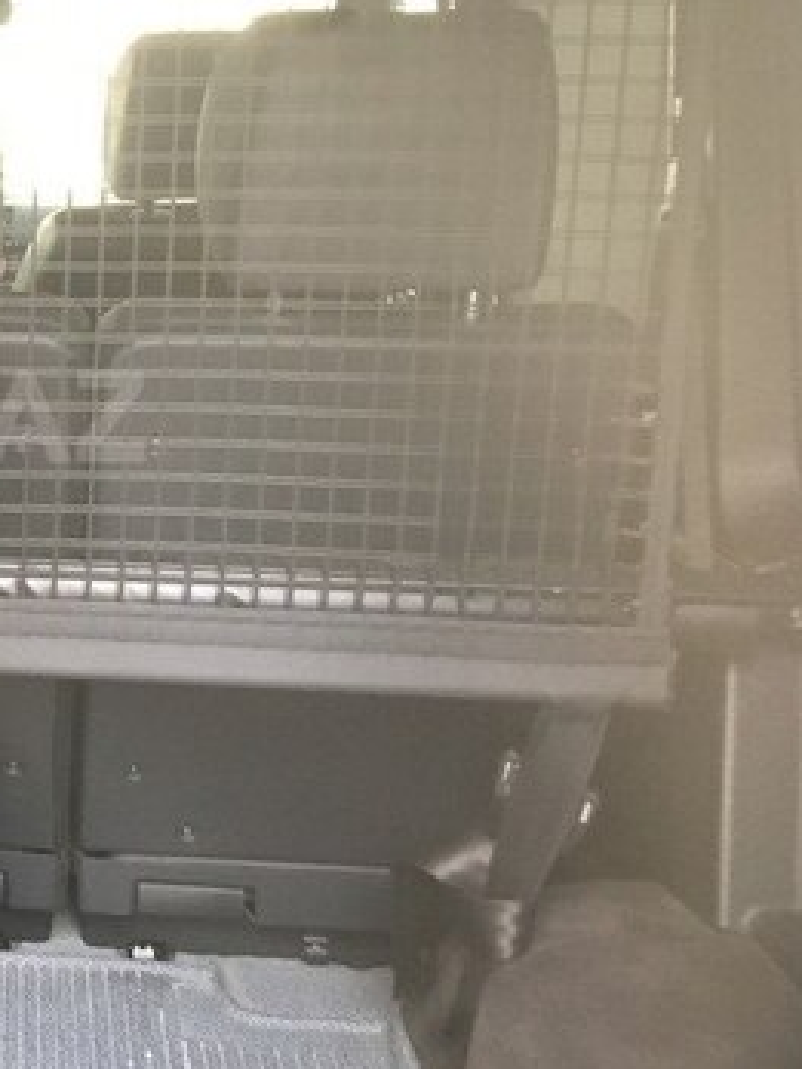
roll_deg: -0.8
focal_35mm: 55
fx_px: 1699
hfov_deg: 24.1
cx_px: -169
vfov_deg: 34.8
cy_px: 416
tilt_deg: -12.4
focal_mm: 4.15
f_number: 2.2
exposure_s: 1/33
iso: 200
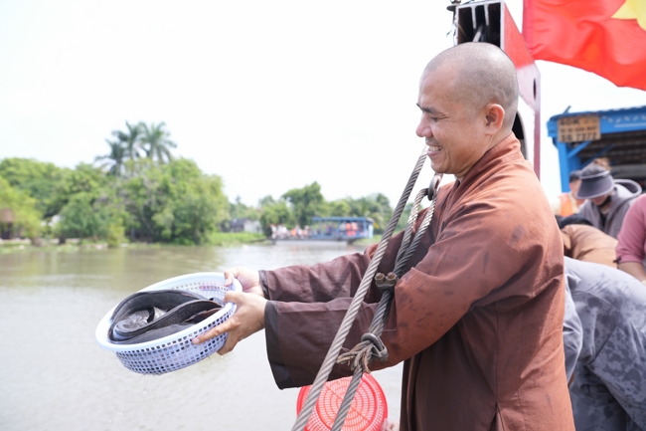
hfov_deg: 54.4
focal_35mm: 35
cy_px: 216
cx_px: 323
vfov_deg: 37.8
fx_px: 628
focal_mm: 35
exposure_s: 1/320
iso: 125
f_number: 4.5
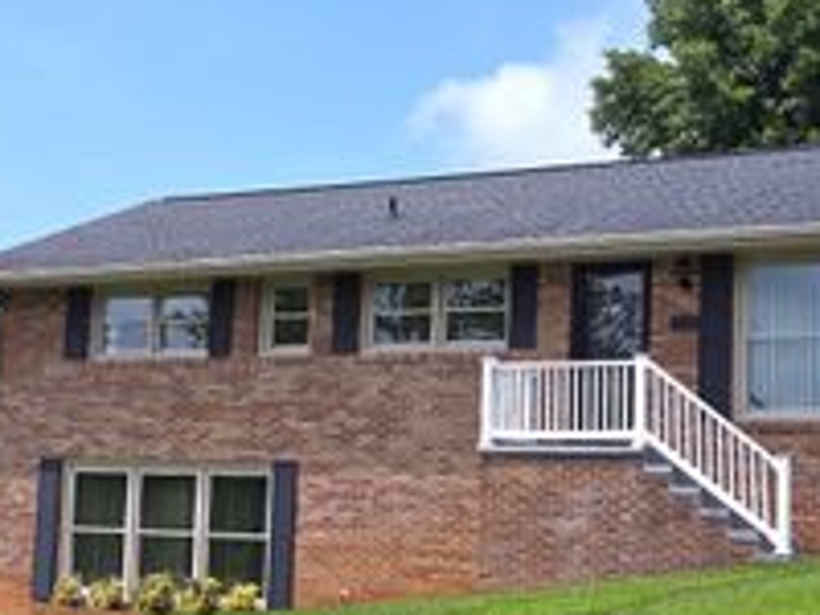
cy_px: 264
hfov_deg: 26.0
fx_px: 1777
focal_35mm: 75
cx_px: 381
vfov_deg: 19.6
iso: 25
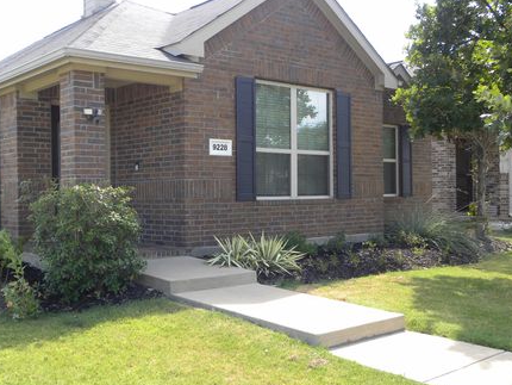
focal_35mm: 43
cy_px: 197
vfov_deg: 33.6
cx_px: 225
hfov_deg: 43.7
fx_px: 636
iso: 64
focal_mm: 6.6
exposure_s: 1/123
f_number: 4
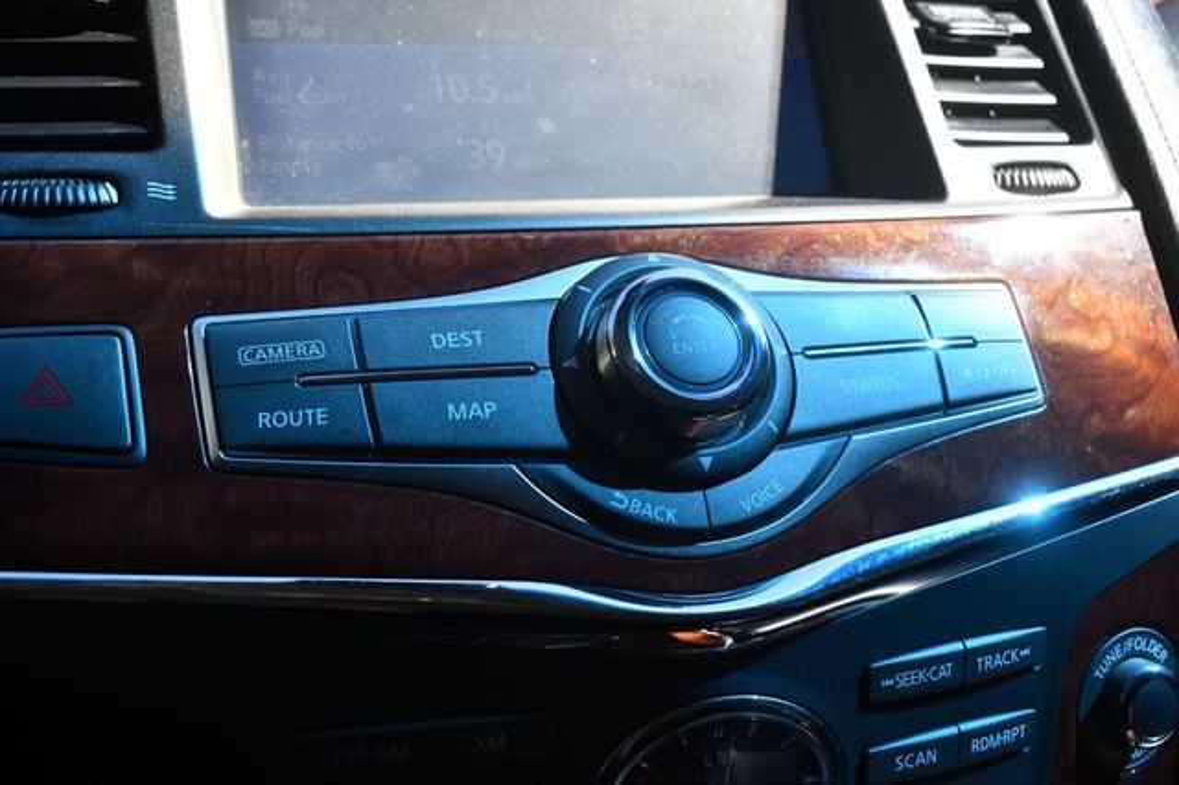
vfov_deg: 29.8
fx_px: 1473
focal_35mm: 45
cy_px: 392
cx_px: 590
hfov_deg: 43.6
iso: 200
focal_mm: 30
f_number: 6.3
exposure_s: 1/250
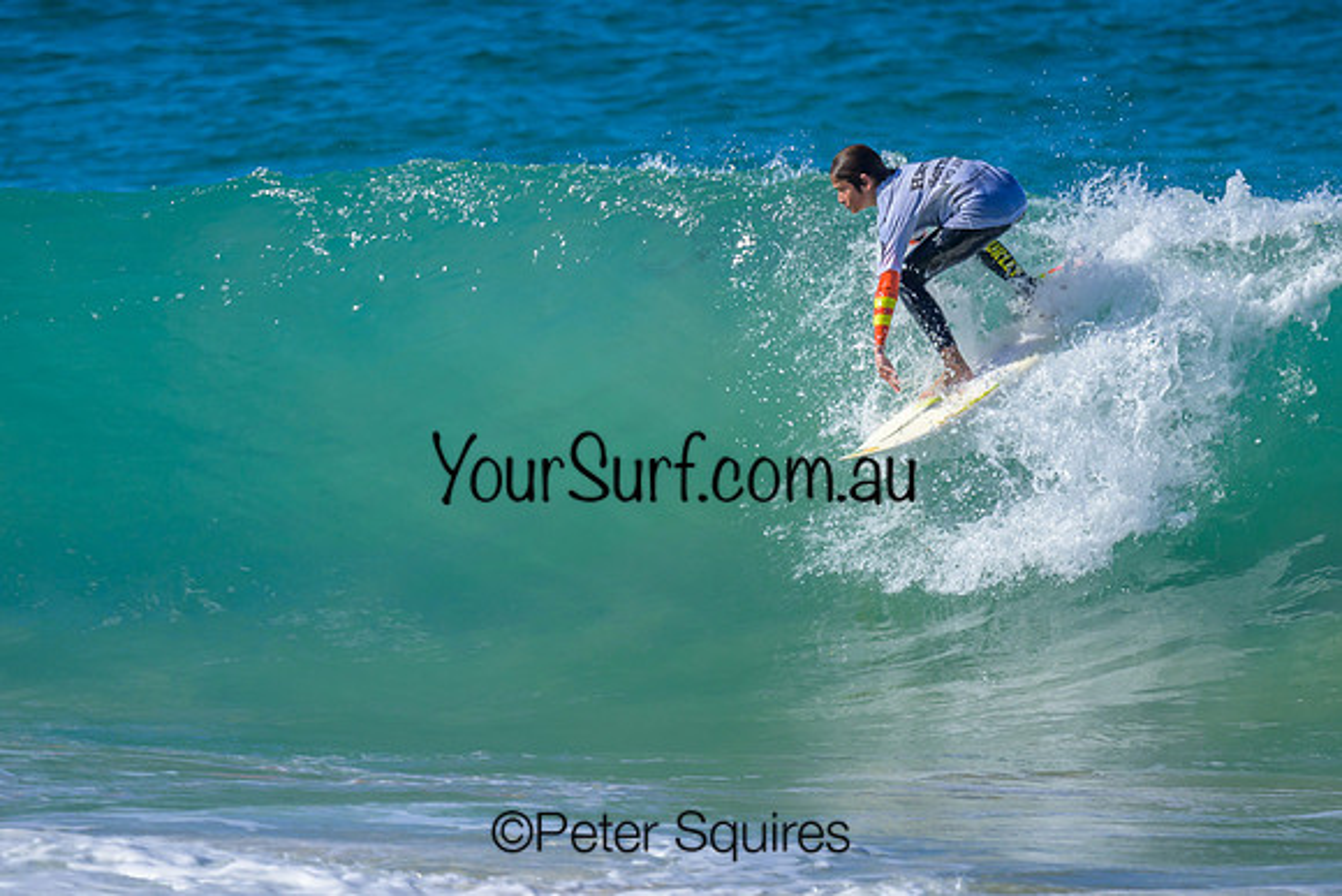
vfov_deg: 1.3
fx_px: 40954
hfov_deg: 1.9
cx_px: 715
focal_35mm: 1098
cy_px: 447
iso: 320
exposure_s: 1/2000
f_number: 6.3
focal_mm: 800
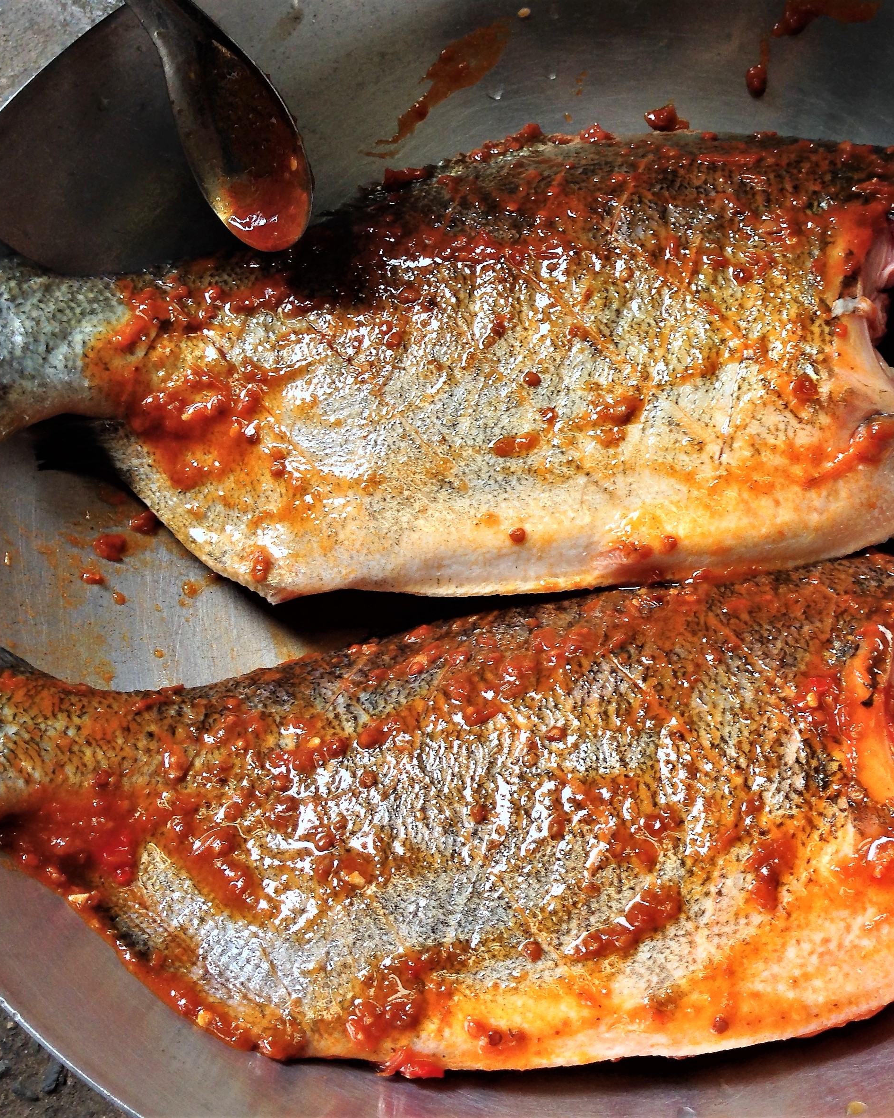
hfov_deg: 34.7
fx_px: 1422
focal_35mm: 43
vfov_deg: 42.9
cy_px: 559
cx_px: 574
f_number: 2.4
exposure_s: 1/120
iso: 50
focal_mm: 4.12
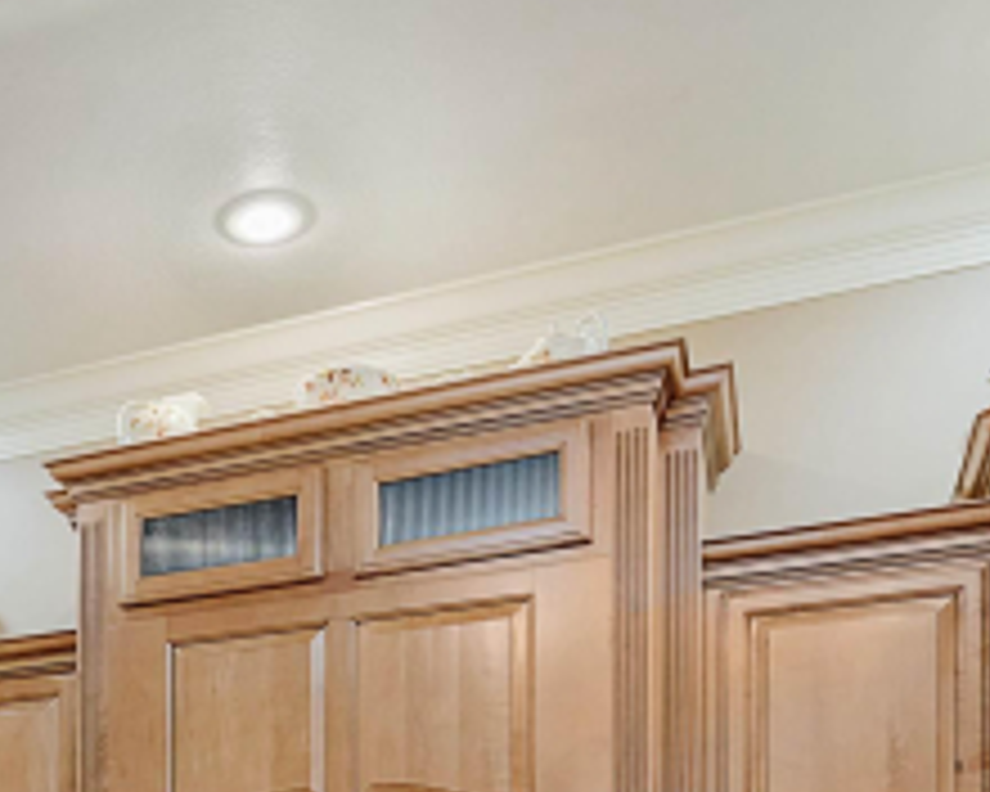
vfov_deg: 26.8
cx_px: 29
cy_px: 1017
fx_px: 1406
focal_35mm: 48
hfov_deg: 35.5
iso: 320
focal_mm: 15
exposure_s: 1/30
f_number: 5.6
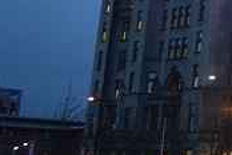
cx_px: 531
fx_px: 799
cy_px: -73
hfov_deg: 13.1
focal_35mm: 124
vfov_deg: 10.7
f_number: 3.5
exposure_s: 1/20
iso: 400
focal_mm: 18
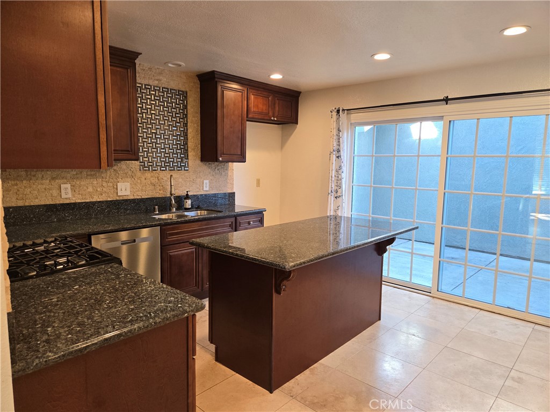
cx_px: 275
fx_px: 365
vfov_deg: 58.9
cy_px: 206
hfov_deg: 73.9
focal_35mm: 23
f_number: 1.8
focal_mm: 5.4
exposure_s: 1/120
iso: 160
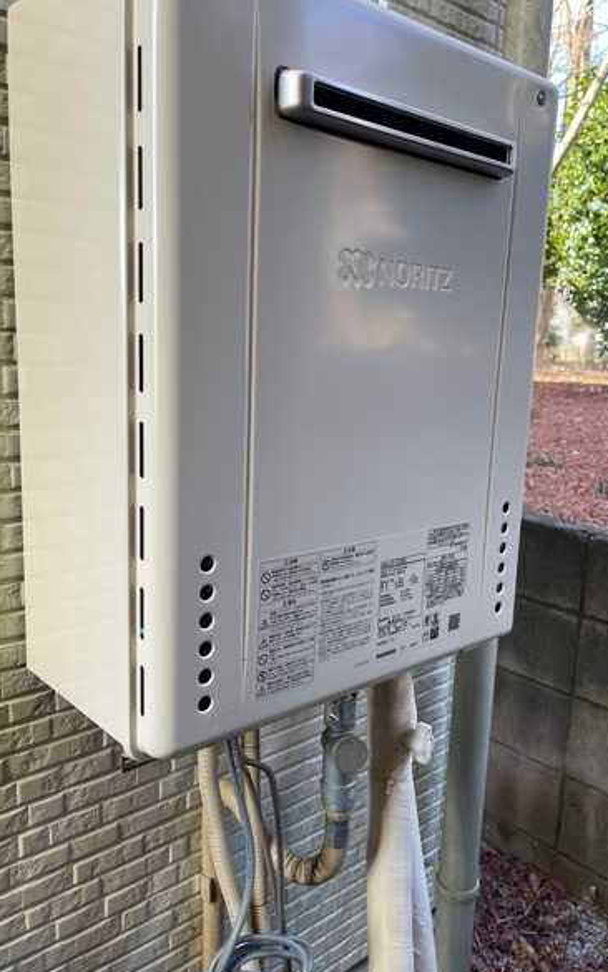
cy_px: 477
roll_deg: -4.3
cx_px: 367
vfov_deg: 64.6
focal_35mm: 29
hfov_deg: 42.9
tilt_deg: -15.7
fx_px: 768
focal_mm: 5.1
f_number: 1.6
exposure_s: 1/121
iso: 50
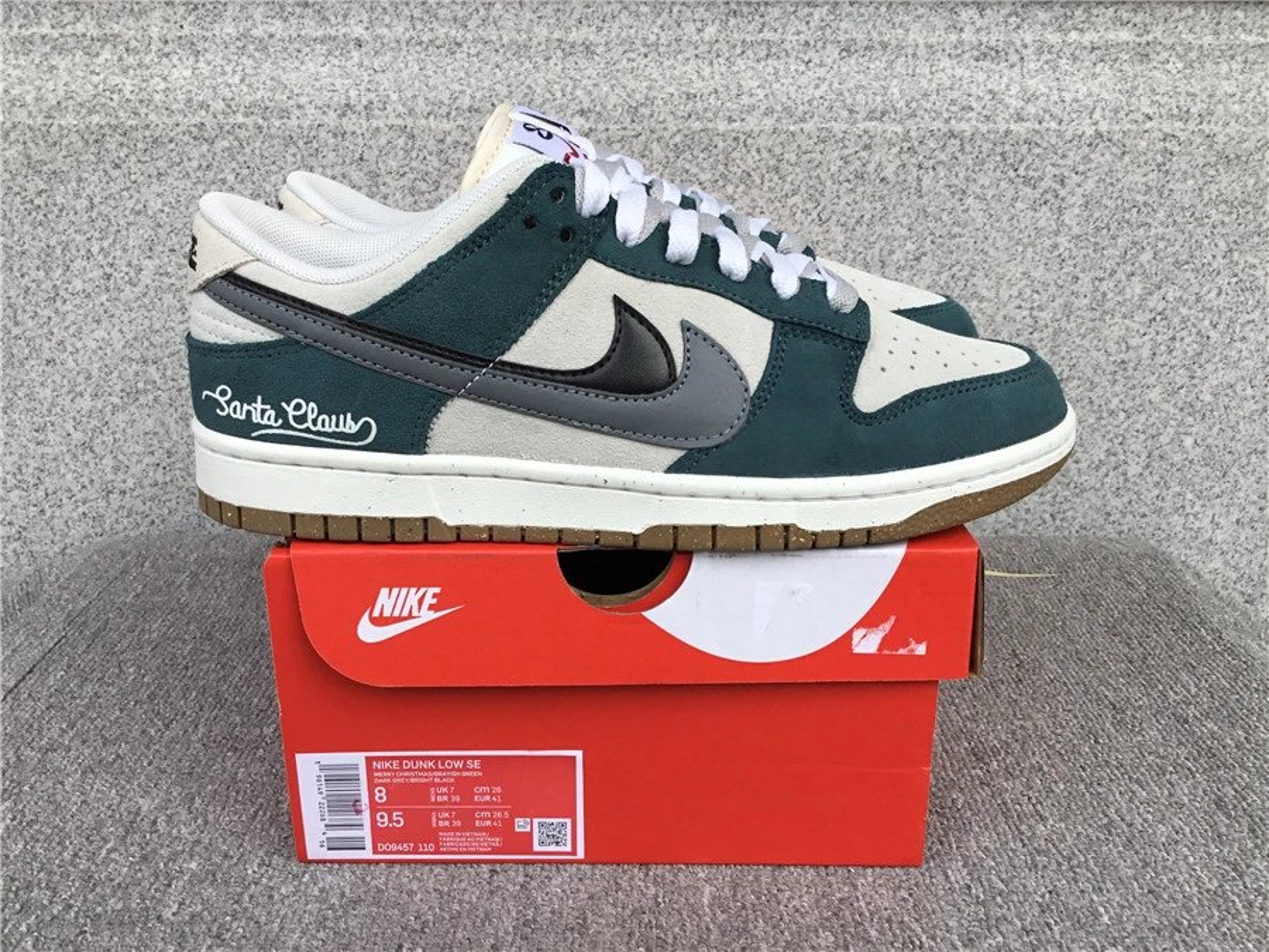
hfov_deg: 58.4
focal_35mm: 31
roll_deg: -0.1
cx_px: 634
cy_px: 476
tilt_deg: -18.0
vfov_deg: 45.4
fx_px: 1136
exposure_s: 1/245
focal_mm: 3.3
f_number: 2.4
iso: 25
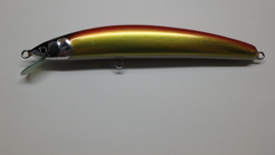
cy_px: 51
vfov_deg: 35.3
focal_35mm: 33
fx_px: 241
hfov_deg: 59.5
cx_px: 135
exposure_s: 1/80
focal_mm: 5.2
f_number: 4.6
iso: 125
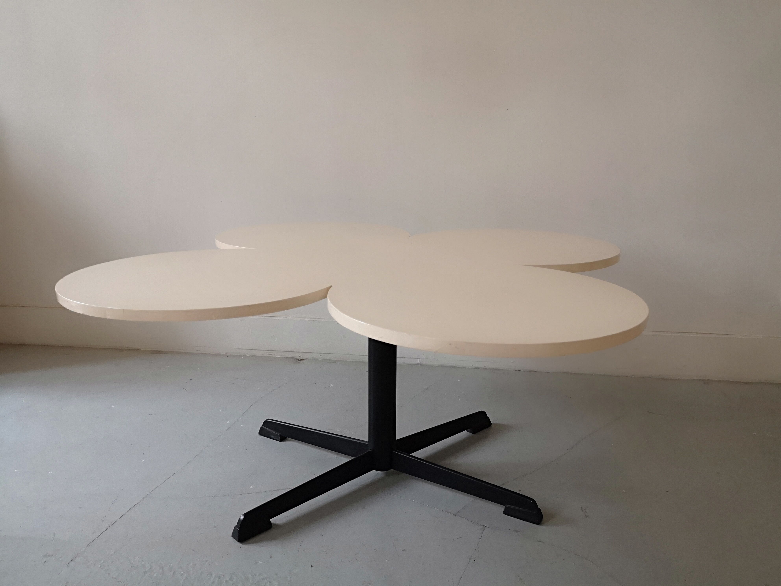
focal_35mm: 27
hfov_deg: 65.3
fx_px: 609
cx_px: 390
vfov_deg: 51.4
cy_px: 293
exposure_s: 1/33.3
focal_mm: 3.95
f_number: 1.8
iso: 320
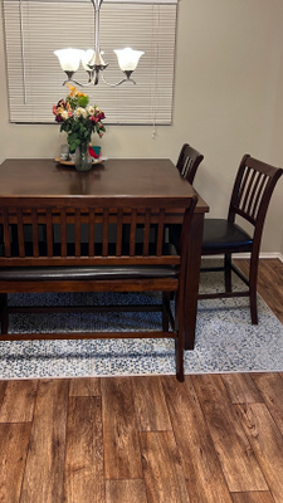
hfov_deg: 34.5
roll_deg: -0.1
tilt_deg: -17.2
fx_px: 454
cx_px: 112
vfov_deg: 57.6
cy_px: 204
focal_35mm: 34
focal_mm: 5.7
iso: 80
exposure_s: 1/60
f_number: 1.5
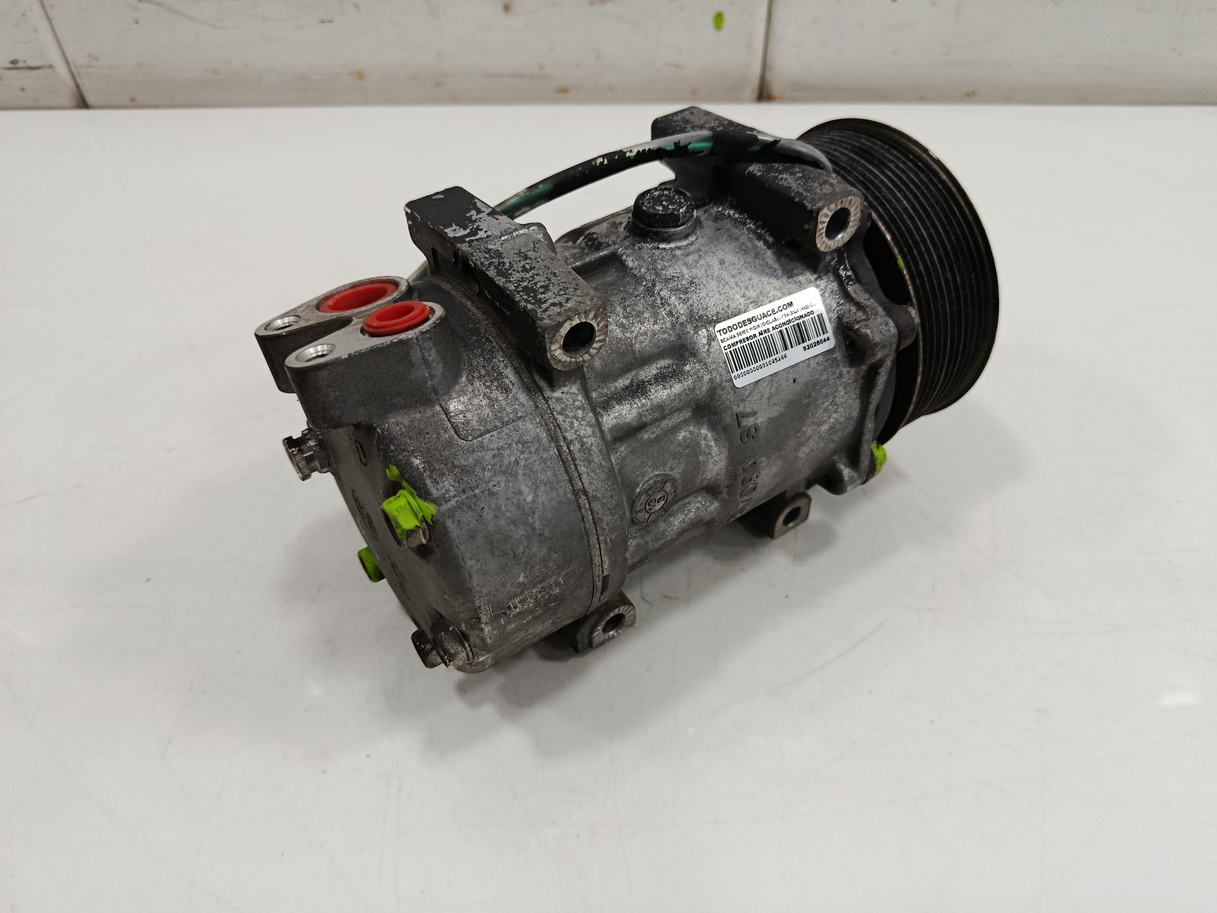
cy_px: 456
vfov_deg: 56.8
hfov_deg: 71.6
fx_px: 844
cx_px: 608
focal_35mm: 24
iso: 1022
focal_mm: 5.24
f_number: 1.7
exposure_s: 1/100
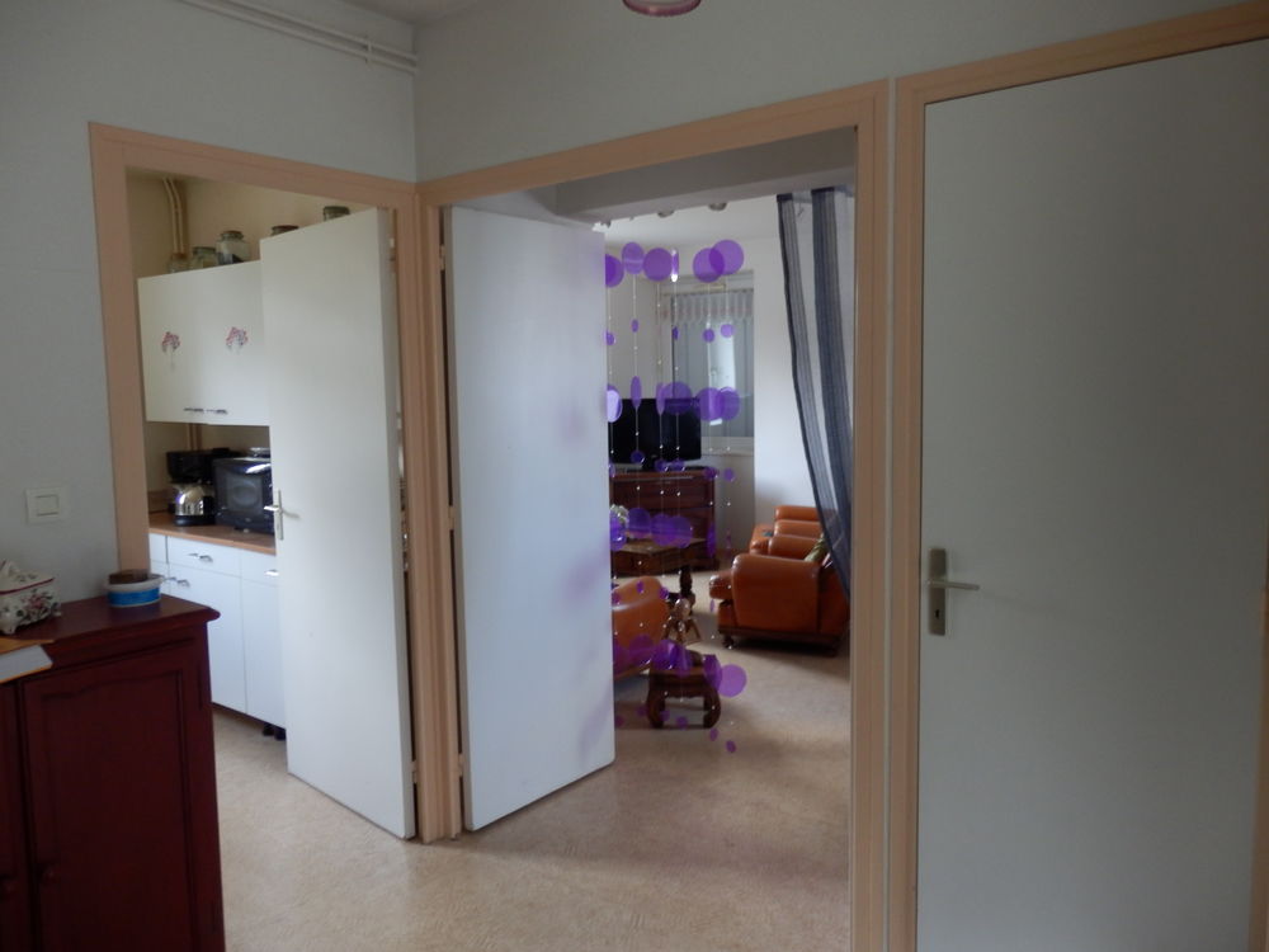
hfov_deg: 69.4
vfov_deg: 54.9
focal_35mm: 25
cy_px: 476
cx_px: 634
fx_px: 916
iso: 160
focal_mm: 4.5
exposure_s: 1/30
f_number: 3
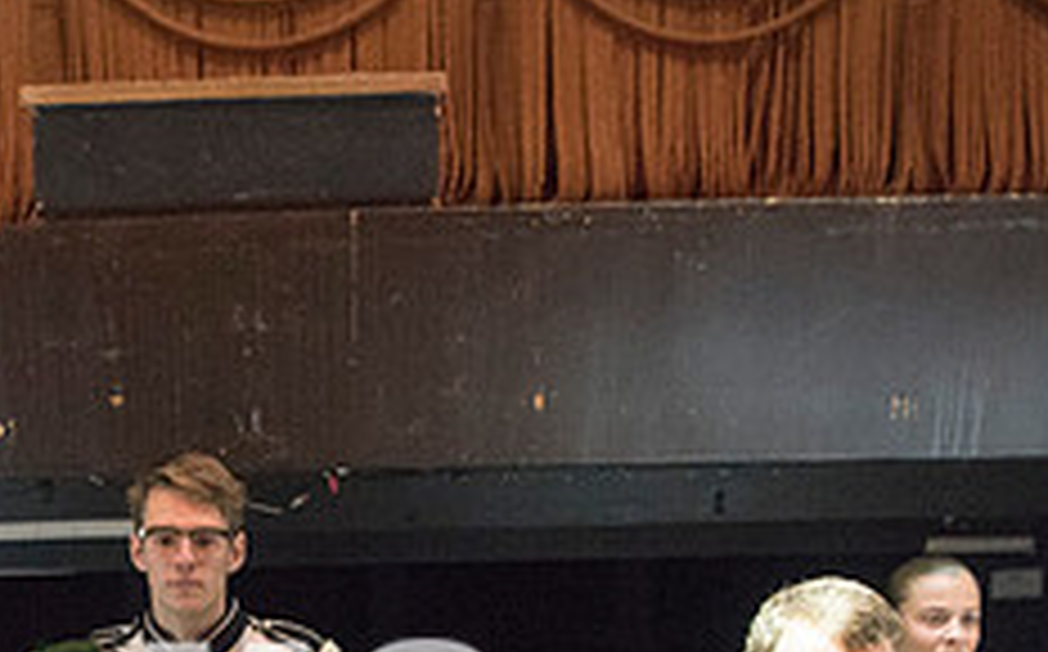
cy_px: 852
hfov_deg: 32.4
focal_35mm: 61
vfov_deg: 19.5
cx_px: 171
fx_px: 1740
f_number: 2.8
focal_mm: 24
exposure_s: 1/160
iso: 4000
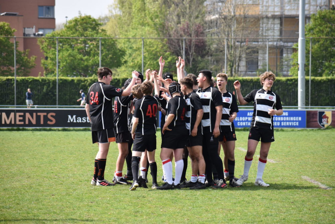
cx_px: 168
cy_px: 112
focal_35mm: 202
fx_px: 1885
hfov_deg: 10.2
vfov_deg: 6.8
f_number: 5.6
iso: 400
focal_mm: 135
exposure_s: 1/1250
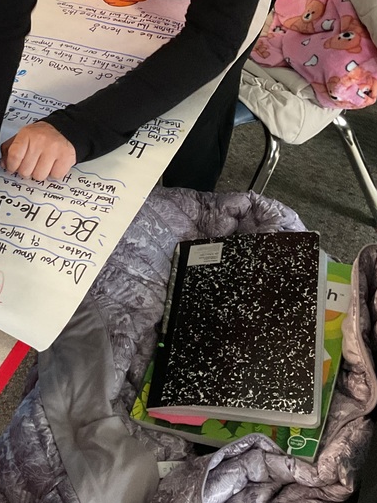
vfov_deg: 31.2
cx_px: 23
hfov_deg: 24.0
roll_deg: +3.9
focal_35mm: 59
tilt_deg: -35.3
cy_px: 52
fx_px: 857
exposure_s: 1/60
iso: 250
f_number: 1.8
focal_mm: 3
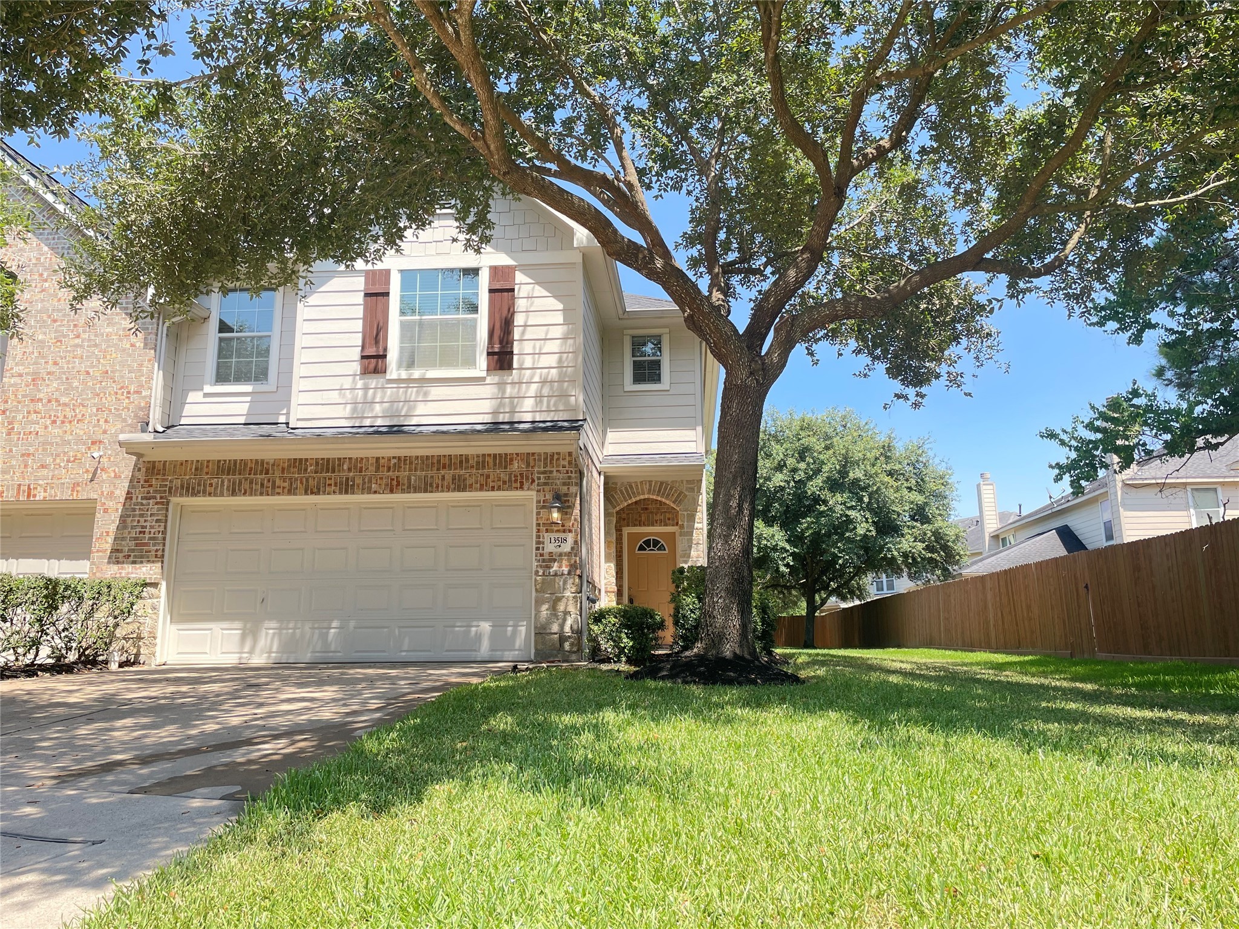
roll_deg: +0.1
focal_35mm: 26
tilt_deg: +13.2
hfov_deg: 67.3
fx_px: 931
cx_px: 620
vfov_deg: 53.1
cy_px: 464
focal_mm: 4.2
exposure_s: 1/553
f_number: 1.6
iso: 32
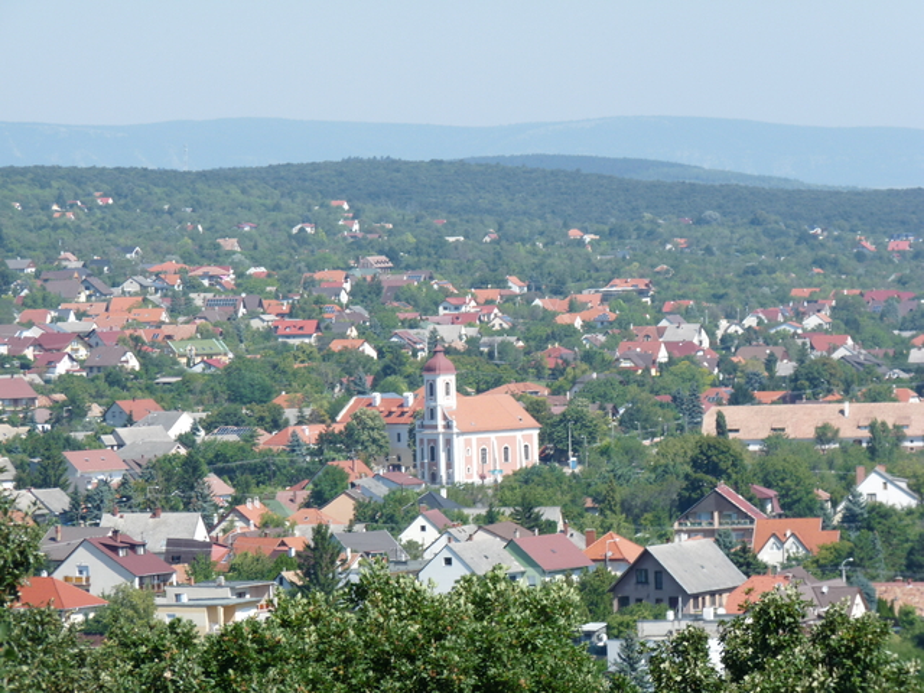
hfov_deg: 8.7
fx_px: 6086
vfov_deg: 6.5
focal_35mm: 228
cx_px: 462
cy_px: 346
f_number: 5.6
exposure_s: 1/400
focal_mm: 40.5
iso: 100
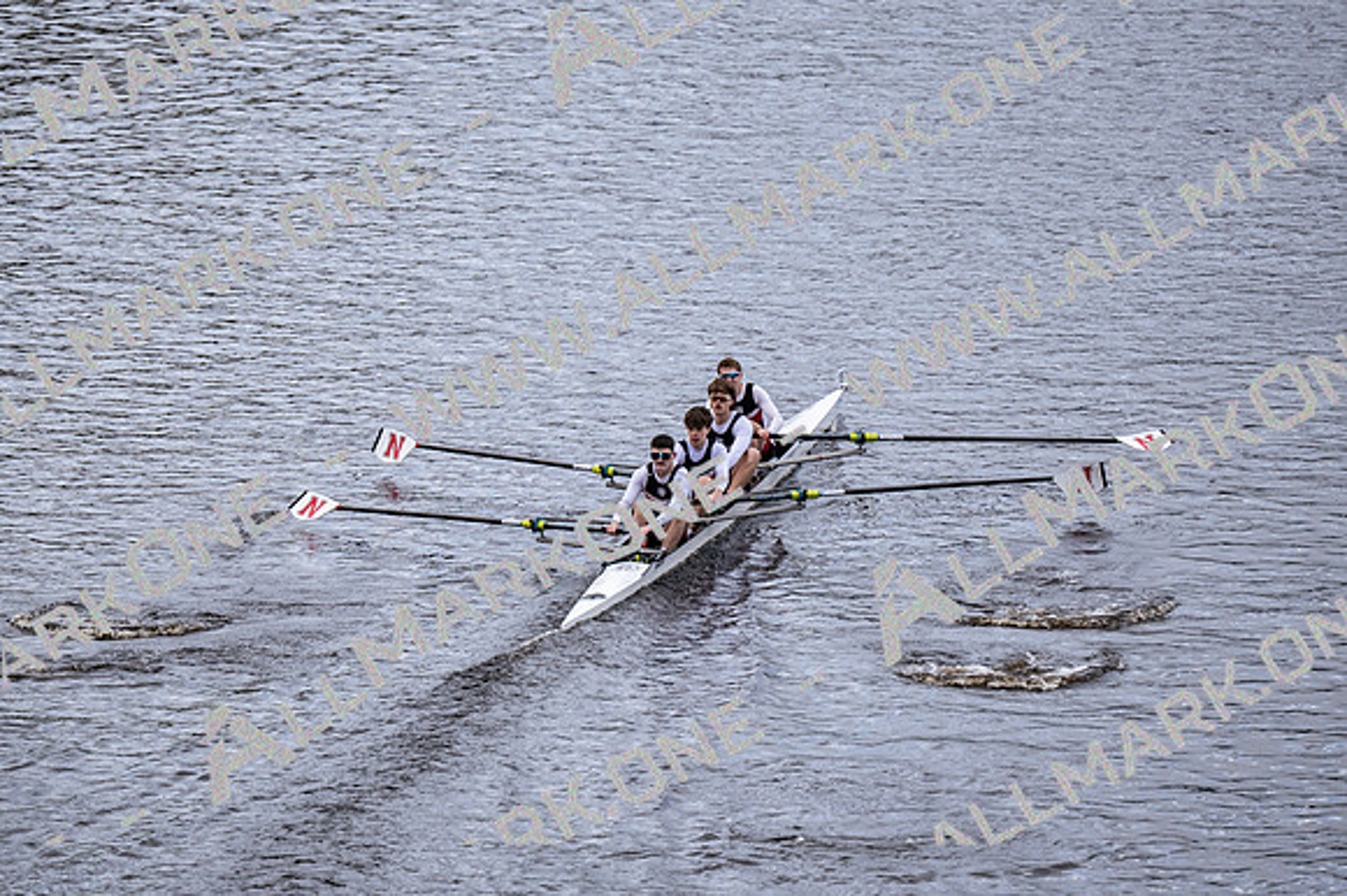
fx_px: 11218
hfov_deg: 6.9
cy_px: 448
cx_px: 674
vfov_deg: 4.6
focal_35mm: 300
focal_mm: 200
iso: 400
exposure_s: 1/2000
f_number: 2.8
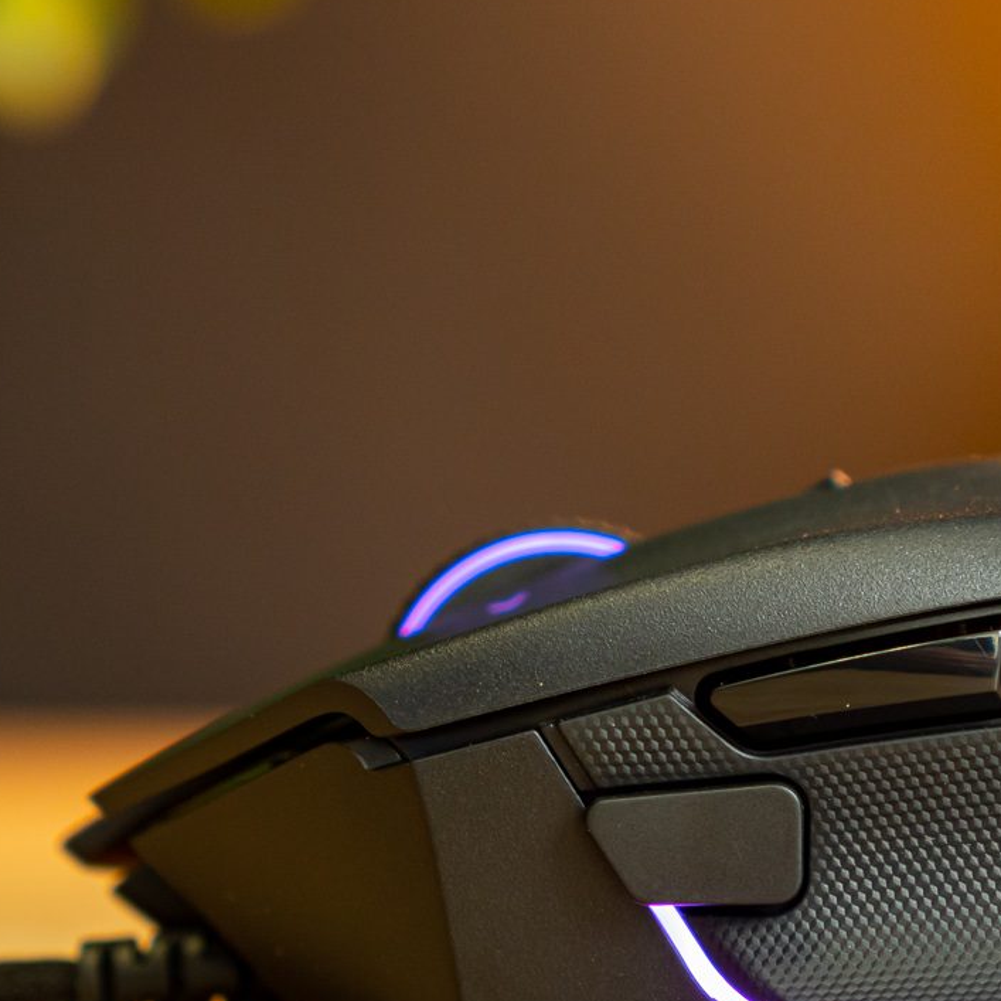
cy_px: 493
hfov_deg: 8.6
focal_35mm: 203
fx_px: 6641
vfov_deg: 8.6
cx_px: 636
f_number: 2.8
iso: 500
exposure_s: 1/20
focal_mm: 55
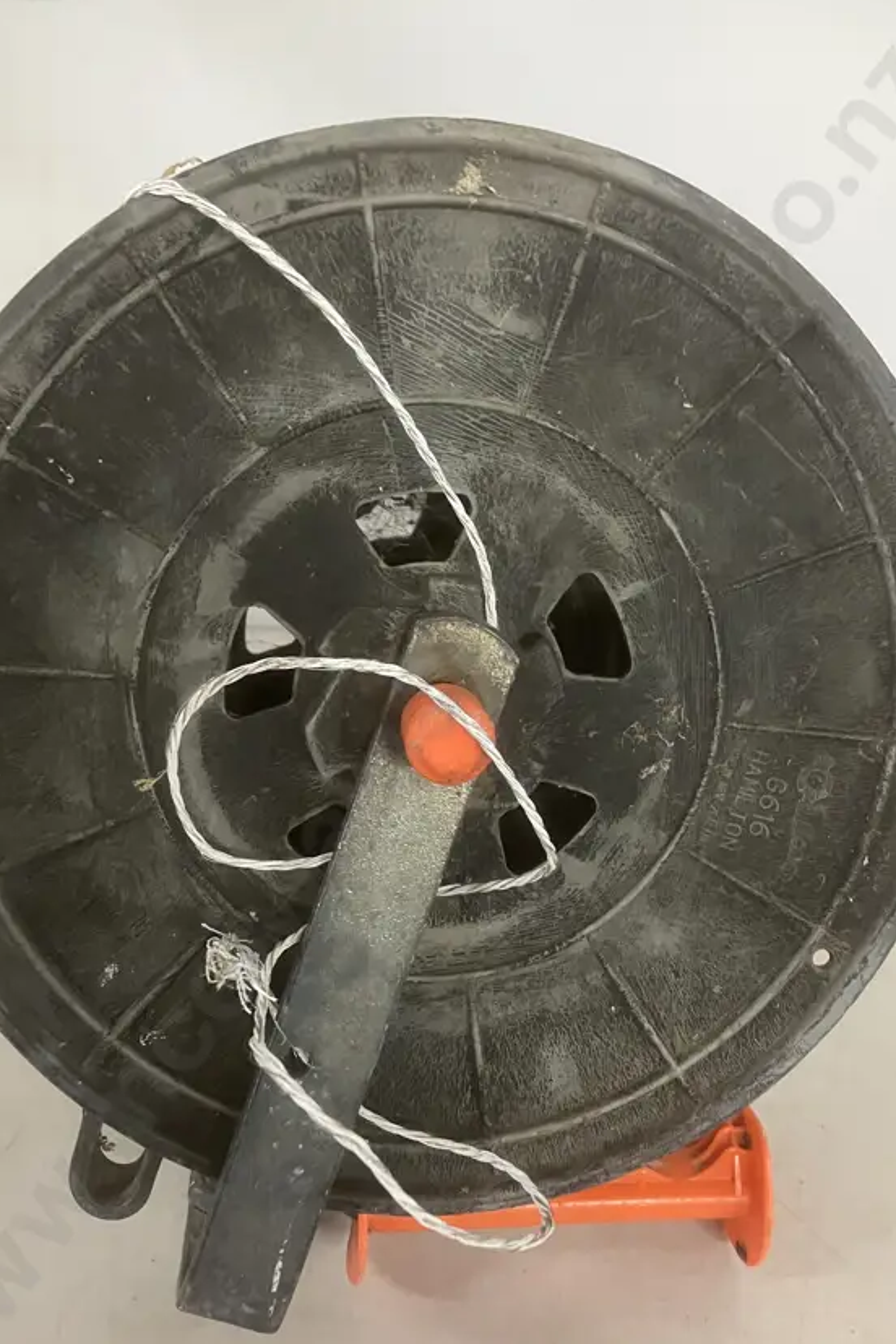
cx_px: 416
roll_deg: +2.3
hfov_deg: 36.9
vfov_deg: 53.1
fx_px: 1344
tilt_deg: -40.0
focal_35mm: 36
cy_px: 727
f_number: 1.8
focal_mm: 3.99
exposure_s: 1/50
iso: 250
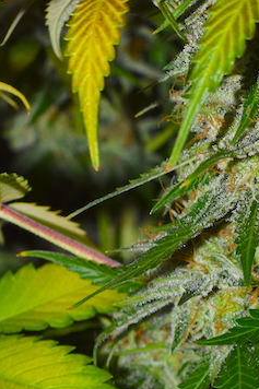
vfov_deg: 12.7
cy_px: 156
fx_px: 1750
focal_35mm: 162
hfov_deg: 8.4
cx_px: 314
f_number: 8
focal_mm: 40
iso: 100
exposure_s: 1/60
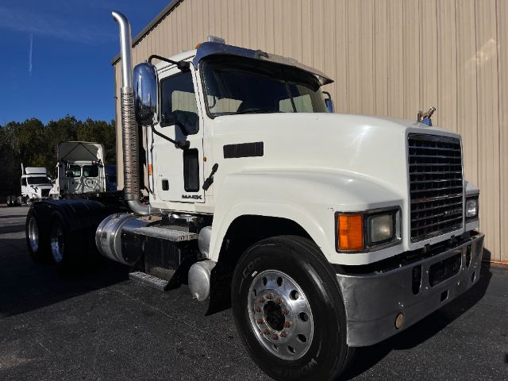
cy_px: 190
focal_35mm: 26
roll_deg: -0.5
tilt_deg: -0.1
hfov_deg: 67.3
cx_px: 254
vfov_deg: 53.1
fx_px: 382
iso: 50
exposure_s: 1/17241
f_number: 1.6
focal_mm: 5.1
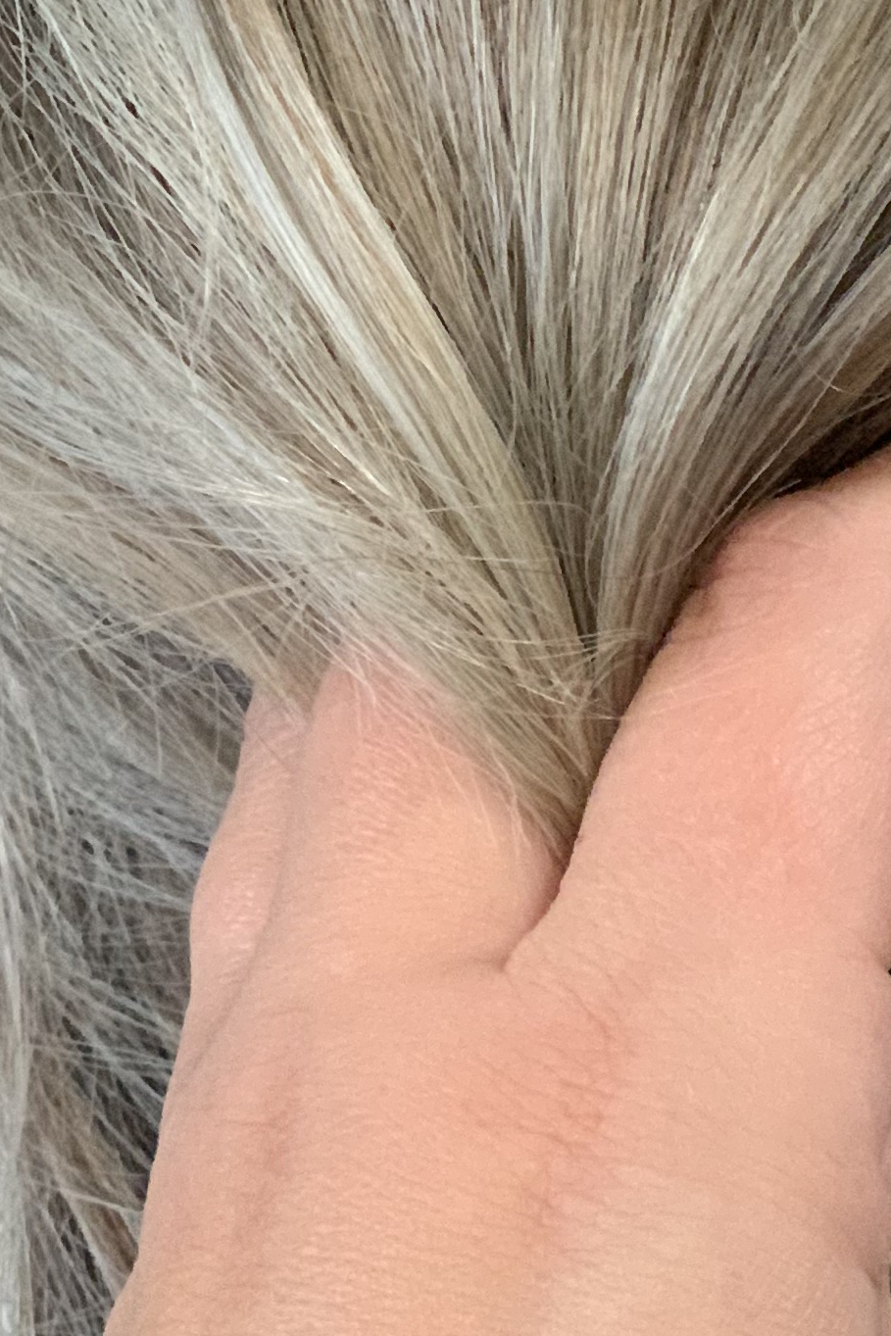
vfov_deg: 12.8
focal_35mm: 160
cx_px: 1142
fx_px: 5938
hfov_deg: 8.5
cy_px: 670
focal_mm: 6
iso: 250
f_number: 2.4
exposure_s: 1/60
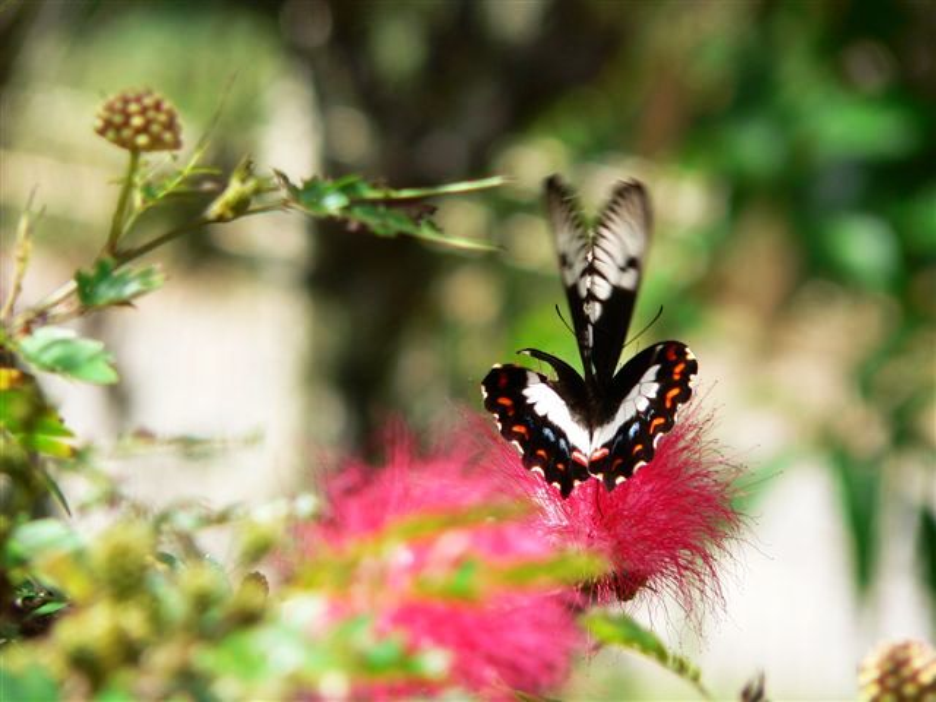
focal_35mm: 432
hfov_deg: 4.6
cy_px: 351
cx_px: 468
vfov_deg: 3.4
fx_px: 11681
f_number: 4
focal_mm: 72
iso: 80
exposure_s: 1/250
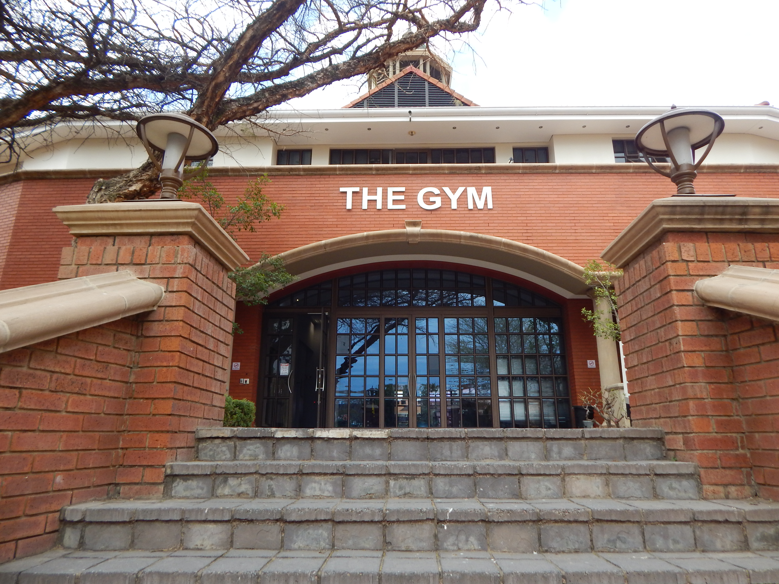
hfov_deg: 76.4
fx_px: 495
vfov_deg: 61.1
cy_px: 292
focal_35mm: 22
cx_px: 390
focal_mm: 4
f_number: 3
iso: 125
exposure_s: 1/200
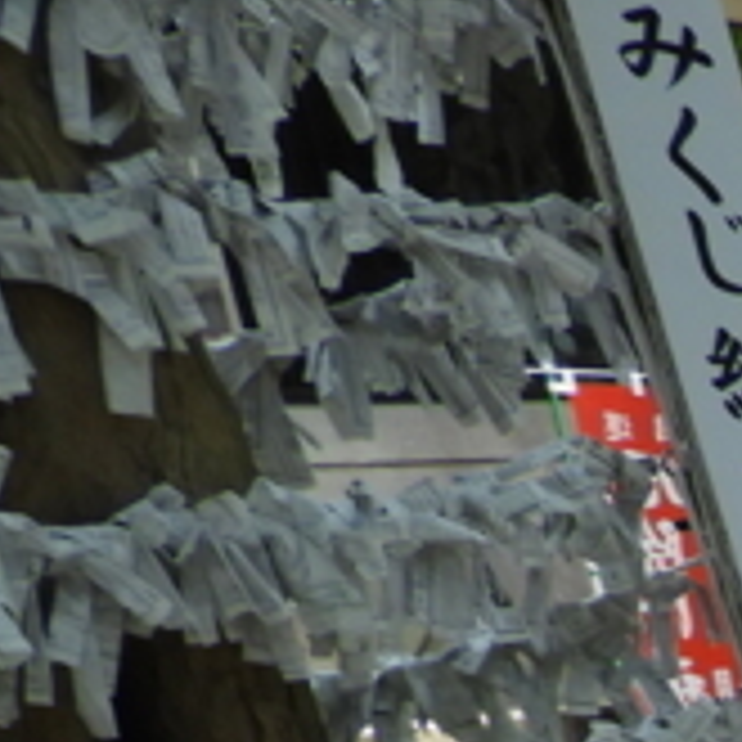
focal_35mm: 132
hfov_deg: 9.8
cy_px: 1574
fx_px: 3201
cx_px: 2289
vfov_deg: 11.6
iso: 100
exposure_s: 1/160
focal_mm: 4.3
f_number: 3.3
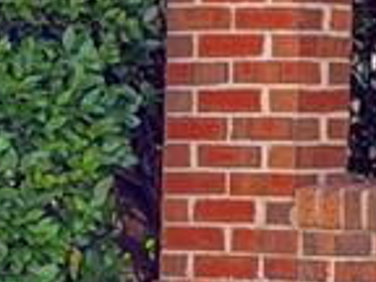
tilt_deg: +4.5
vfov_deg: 4.3
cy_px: -188
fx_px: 3704
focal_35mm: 341
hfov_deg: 5.6
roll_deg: -0.3
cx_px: 919
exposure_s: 1/587
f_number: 1.78
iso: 100
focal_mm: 6.76
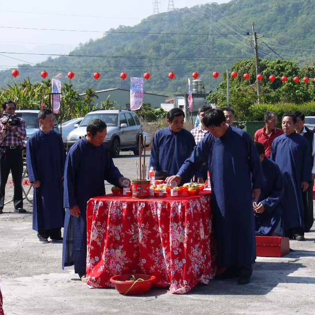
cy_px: 160
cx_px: 196
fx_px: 1112
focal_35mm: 108
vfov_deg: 16.1
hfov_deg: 16.1
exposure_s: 1/250
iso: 160
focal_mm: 42
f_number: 8
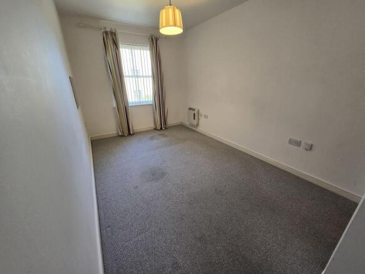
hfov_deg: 106.2
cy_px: 137
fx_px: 137
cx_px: 182
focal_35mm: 13
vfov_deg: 89.9
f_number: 2.2
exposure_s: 1/60
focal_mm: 2.2
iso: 125
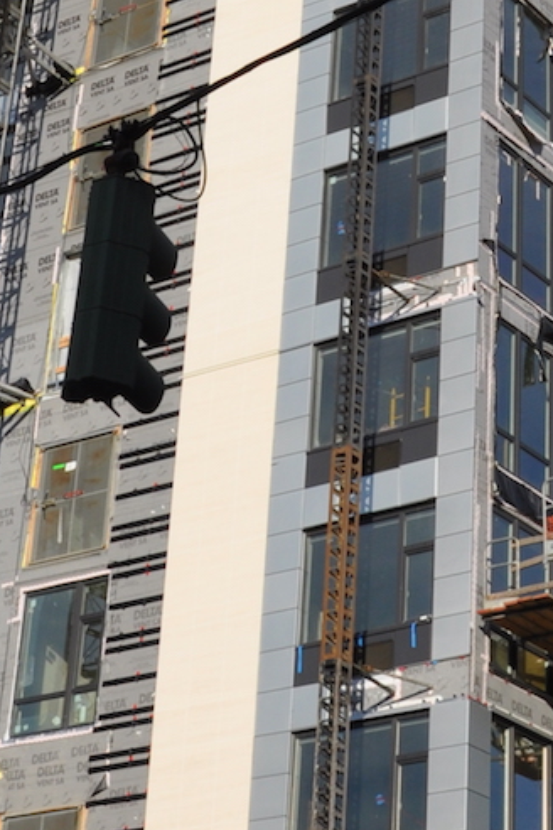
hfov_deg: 13.7
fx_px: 2281
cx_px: 481
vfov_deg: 20.3
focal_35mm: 99
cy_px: 134
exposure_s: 1/200
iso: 200
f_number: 14
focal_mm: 18
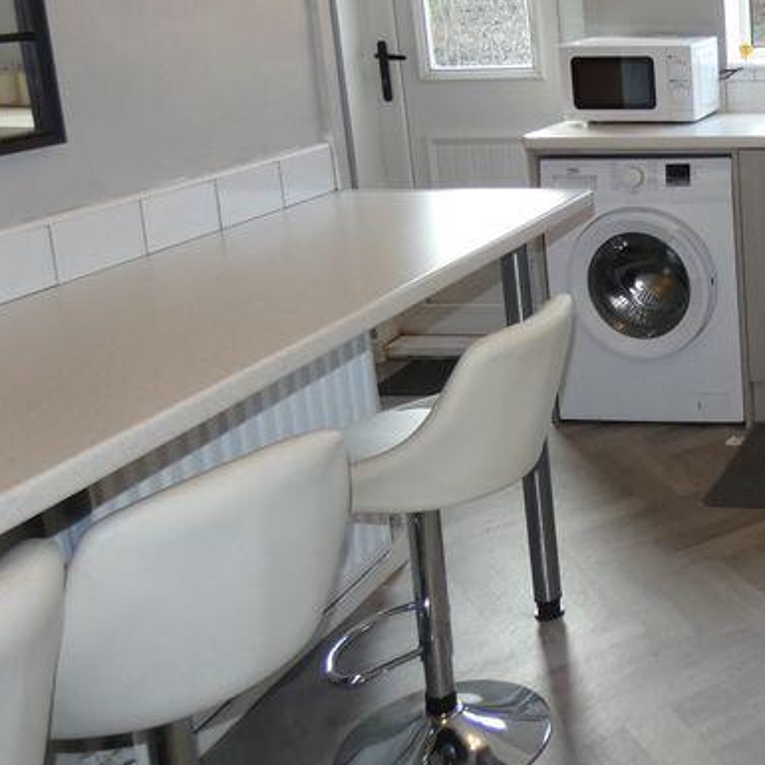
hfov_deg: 30.9
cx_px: 900
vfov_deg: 35.5
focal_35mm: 47
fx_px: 1175
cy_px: 223
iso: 160
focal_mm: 3.6
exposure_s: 1/60
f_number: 2.8
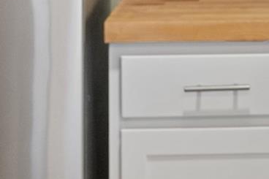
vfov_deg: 6.2
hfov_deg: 9.3
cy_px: -148
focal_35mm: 217
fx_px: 1620
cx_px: 380
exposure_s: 1/13
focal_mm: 49.9
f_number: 10
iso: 1000
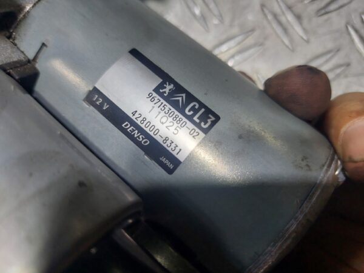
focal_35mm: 25
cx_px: 182
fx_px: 263
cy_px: 136
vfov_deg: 54.9
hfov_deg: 69.4
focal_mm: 5.23
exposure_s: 1/50
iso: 80
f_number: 1.8
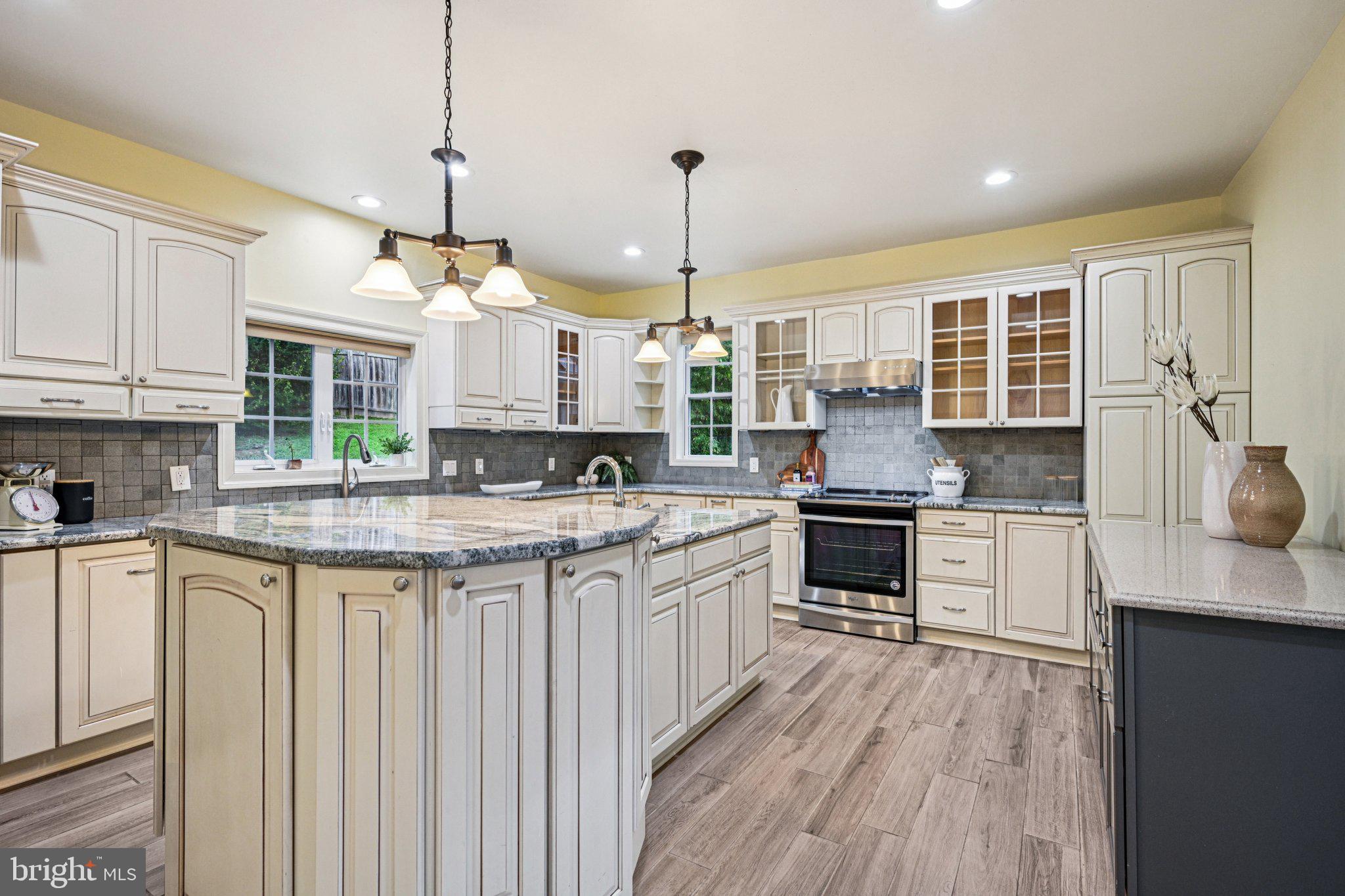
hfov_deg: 96.7
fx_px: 598
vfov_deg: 73.7
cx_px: 672
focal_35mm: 16
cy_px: 448
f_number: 8
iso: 800
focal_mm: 16
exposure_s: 1/30
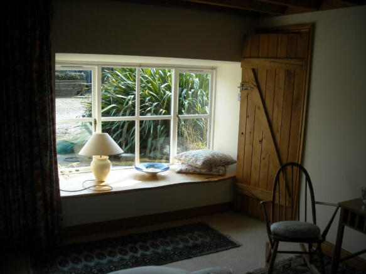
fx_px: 370
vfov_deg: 40.7
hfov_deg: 52.6
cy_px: 137
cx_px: 183
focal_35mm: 35
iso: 64
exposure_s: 1/184
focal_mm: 5.7
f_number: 2.8
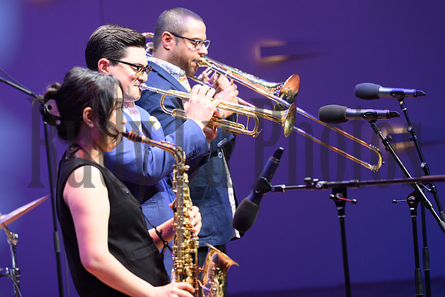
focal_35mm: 200
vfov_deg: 6.9
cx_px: 222
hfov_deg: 10.3
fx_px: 2473
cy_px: 148
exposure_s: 1/100
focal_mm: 200
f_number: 5.6
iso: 1600
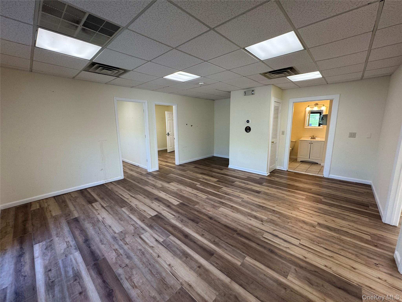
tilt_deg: -9.6
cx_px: 201
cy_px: 151
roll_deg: +0.6
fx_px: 163
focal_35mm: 14
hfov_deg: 102.1
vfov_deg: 85.7
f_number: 2.2
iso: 125
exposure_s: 1/120
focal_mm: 2.22
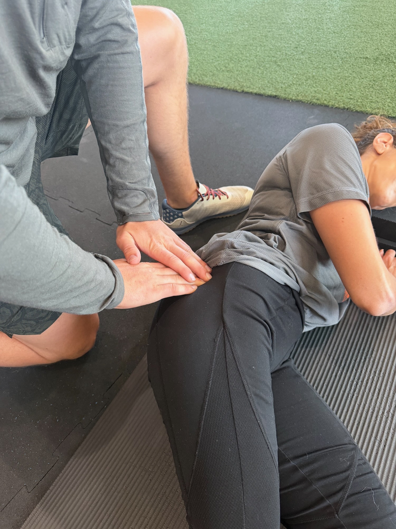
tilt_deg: -46.4
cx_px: 198
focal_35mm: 24
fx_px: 366
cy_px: 264
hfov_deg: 56.8
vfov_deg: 71.6
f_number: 1.78
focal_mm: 6.76
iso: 400
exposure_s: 1/60
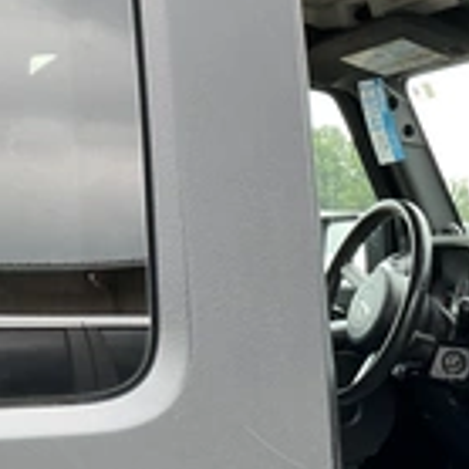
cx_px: 644
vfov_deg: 23.1
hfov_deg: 21.5
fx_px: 1088
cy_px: 489
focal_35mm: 71
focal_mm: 3
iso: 32
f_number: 1.8
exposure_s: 1/122
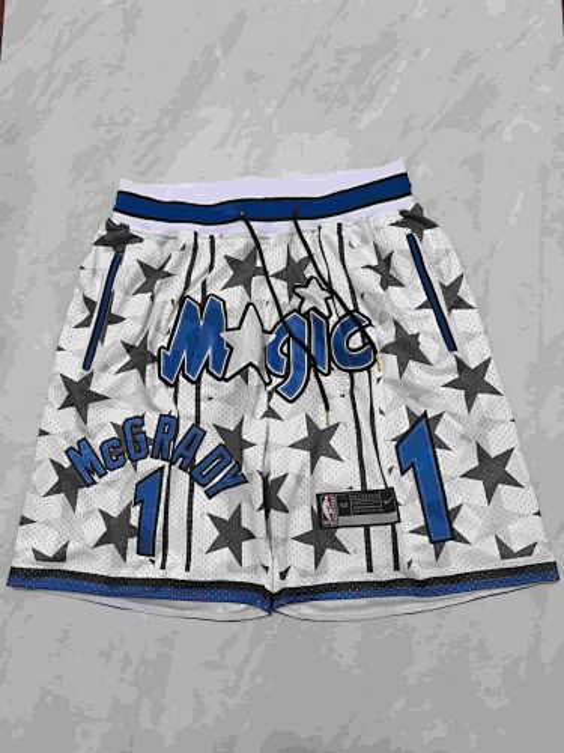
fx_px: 587
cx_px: 282
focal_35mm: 27
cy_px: 376
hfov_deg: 51.4
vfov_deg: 65.3
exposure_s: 1/50
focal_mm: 5.75
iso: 320
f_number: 2
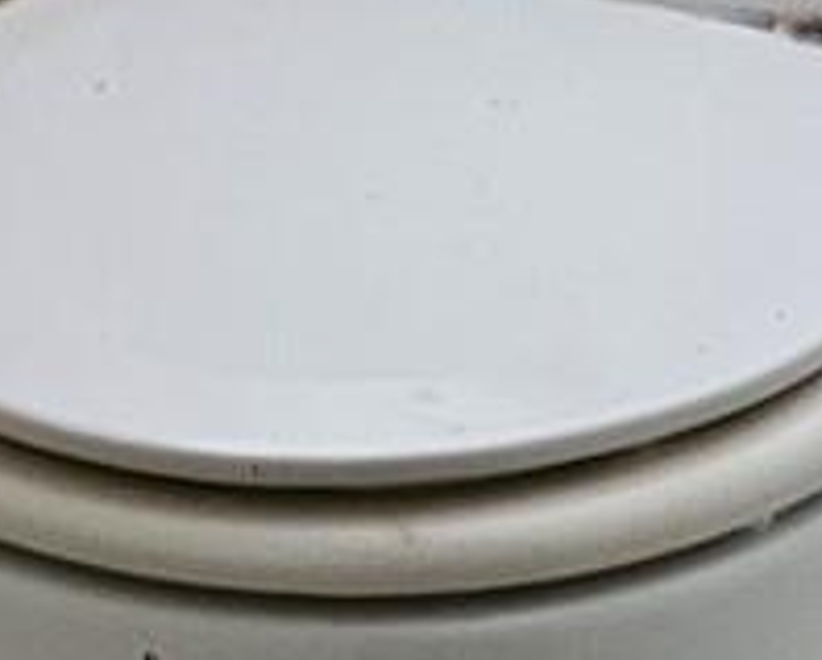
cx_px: 199
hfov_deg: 10.6
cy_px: 797
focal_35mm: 181
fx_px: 4410
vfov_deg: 8.5
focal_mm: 6.3
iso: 800
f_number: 1.7
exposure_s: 1/24
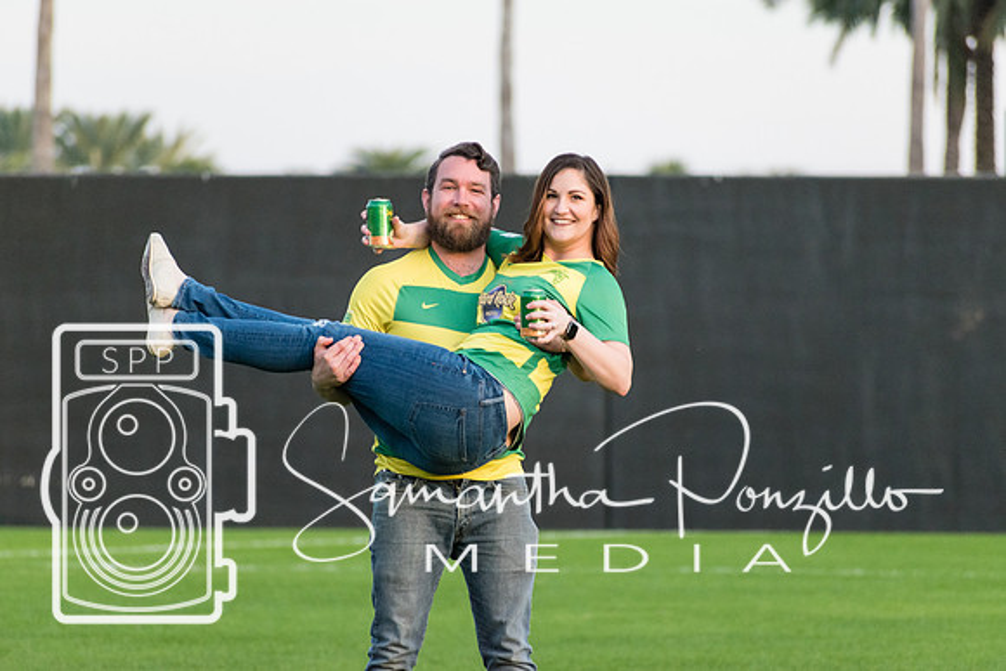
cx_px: 507
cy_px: 335
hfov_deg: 4.5
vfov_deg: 3.0
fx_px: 12737
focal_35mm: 456
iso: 1250
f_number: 6.3
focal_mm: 300
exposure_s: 1/500
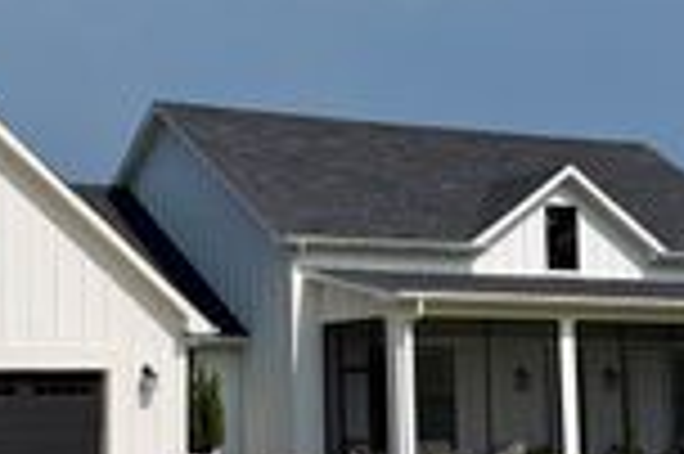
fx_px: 1556
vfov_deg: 16.6
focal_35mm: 82
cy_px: 245
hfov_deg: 24.6
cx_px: 198
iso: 80
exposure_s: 1/11905
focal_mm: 6.76
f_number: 1.78
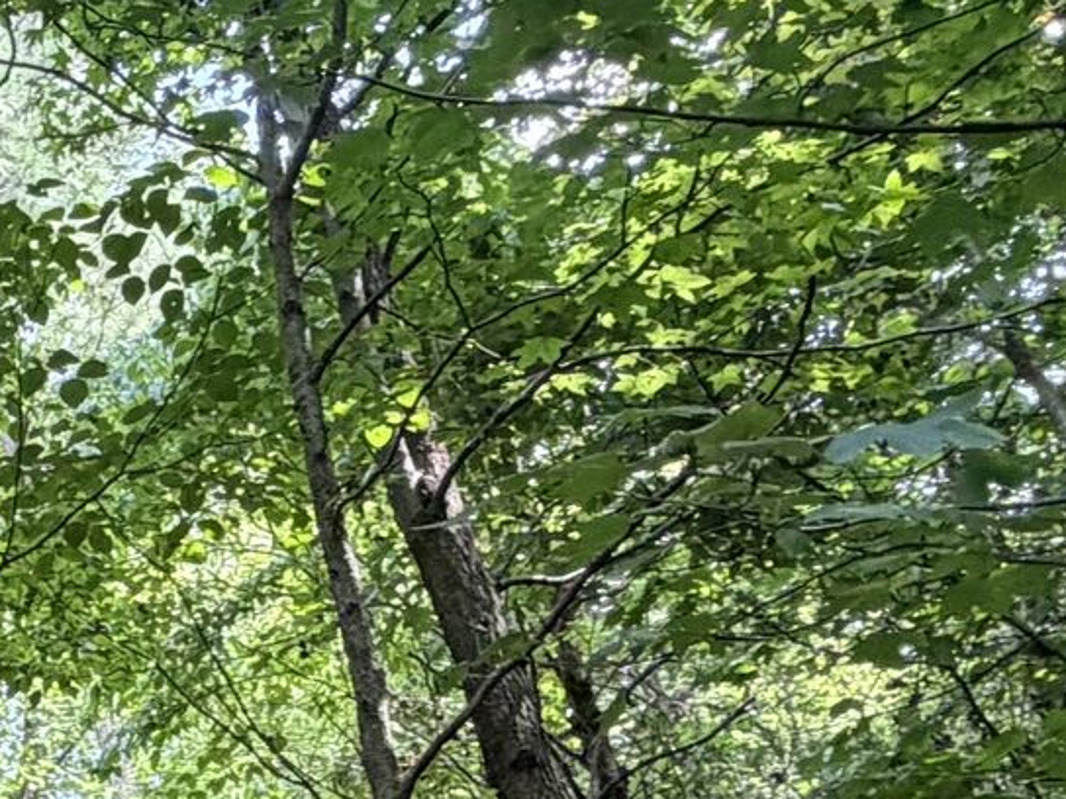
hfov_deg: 20.6
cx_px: -586
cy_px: 703
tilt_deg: +25.6
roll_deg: +3.8
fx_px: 2433
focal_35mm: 79
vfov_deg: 18.4
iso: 160
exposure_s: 1/121
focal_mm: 2.22
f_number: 2.2
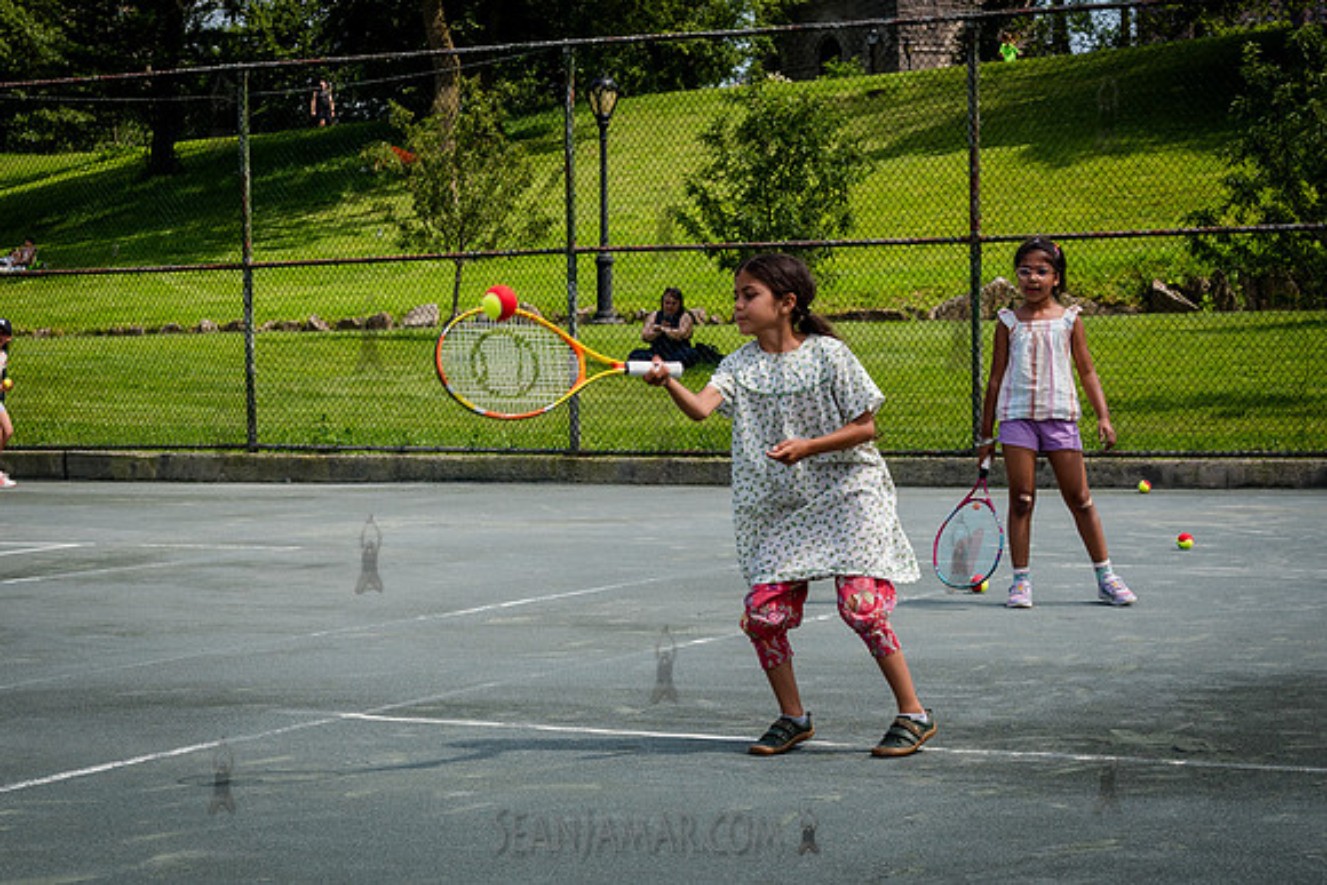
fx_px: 2828
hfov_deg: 26.4
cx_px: 570
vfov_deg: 17.8
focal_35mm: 77
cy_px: 489
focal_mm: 44
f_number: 6.3
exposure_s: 1/640
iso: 250
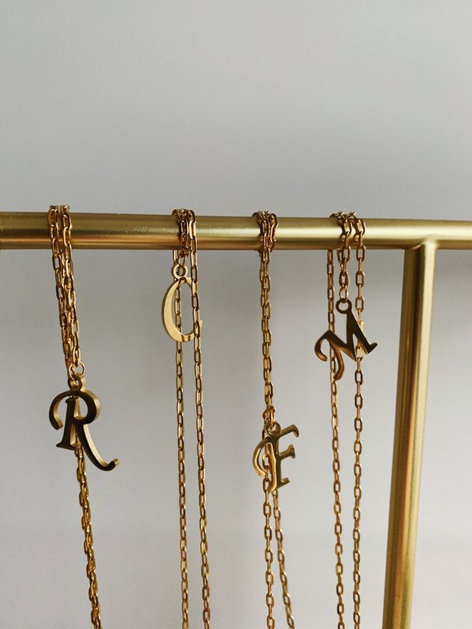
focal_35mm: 27
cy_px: 305
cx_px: 228
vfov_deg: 65.3
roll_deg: +2.3
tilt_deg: -9.6
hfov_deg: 51.4
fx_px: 491
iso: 320
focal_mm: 4.25
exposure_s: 1/60
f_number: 1.8
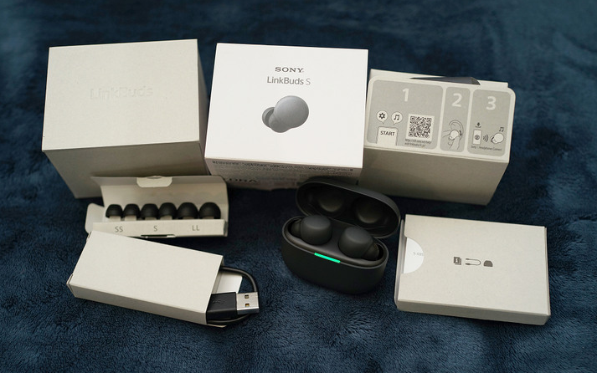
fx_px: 586
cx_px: 301
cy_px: 191
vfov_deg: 35.4
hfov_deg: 54.0
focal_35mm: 36
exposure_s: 1/80
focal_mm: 35
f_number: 2.8
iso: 400
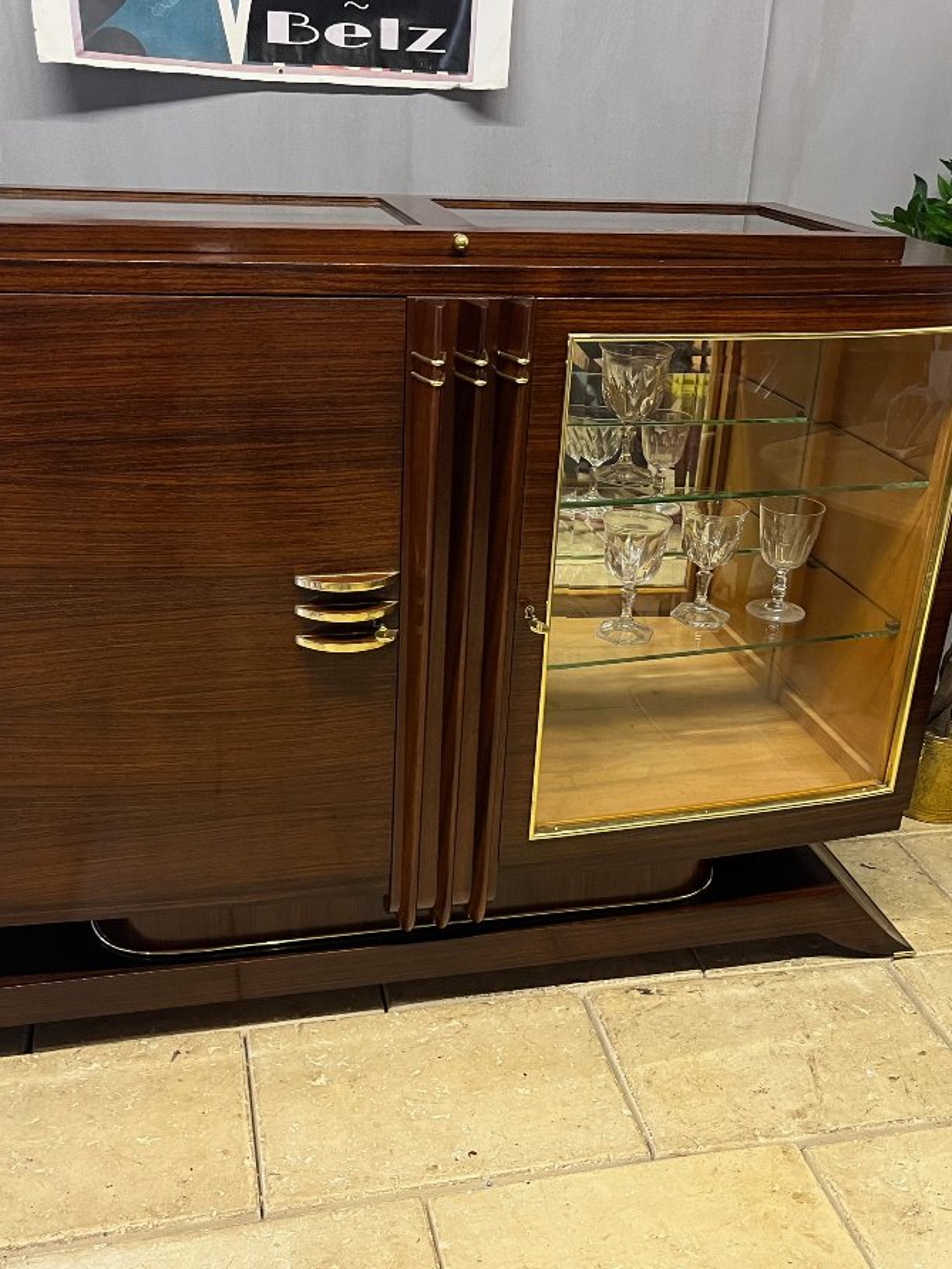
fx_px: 1282
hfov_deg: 40.7
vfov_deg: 52.6
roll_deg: -2.7
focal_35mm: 35
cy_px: 635
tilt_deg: -24.8
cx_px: 462
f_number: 1.6
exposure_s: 1/50
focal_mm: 5.1
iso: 160
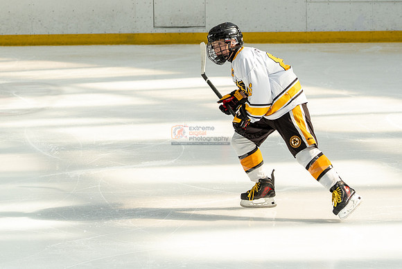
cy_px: 137
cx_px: 188
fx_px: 1734
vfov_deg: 8.8
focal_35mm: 155
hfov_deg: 13.2
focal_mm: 71
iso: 800
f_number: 3.5
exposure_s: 1/1600
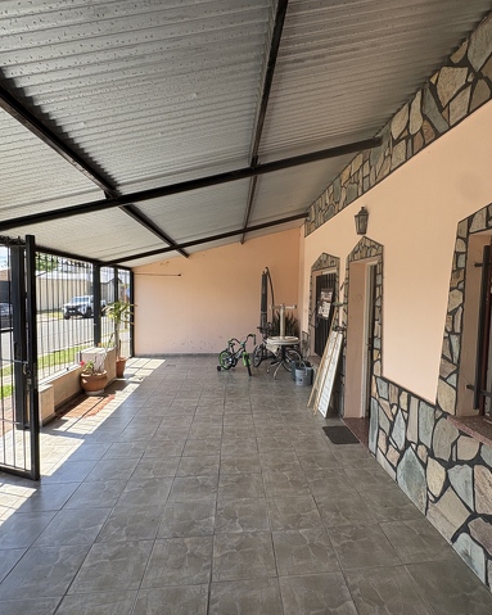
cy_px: 315
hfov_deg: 70.6
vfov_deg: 83.3
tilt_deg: -3.5
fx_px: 346
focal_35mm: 19
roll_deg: -1.2
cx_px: 275
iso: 64
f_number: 2.2
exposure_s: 1/464
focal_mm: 2.22
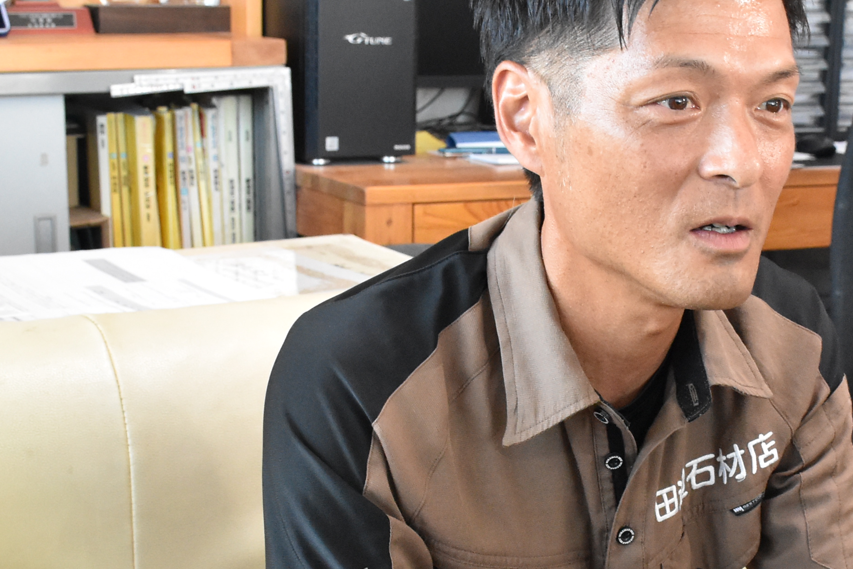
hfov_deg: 25.2
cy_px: 398
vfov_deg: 17.0
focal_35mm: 80
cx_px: 587
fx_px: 1896
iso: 3200
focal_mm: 22
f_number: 6.3
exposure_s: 1/160
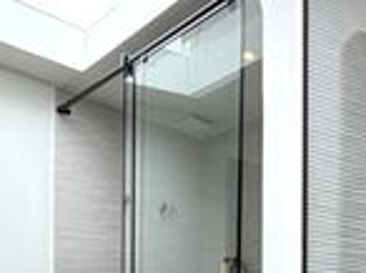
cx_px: 274
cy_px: 366
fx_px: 676
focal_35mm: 64
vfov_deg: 20.6
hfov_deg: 29.8
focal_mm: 2.22
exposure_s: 1/235
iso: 40
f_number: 2.2
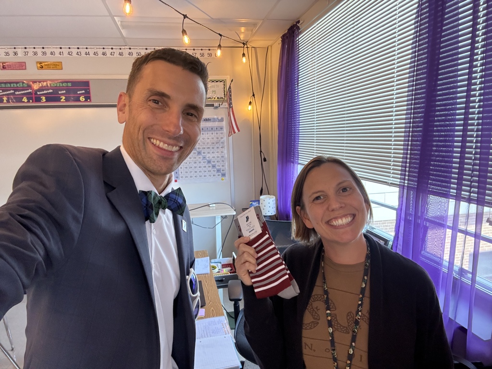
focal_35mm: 23
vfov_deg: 58.9
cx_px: 246
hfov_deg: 73.9
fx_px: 327
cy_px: 184
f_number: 1.9
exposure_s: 1/40
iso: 320
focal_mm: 2.69
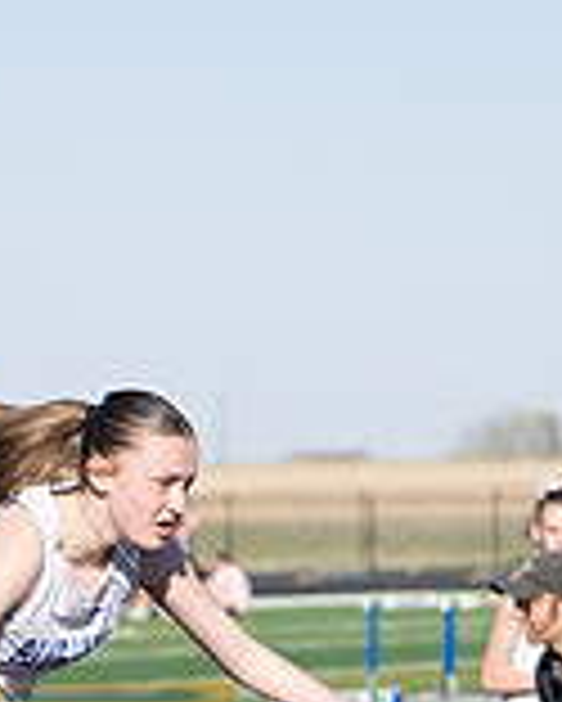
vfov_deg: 6.7
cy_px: 972
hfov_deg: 5.4
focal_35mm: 284
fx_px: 5899
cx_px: 31
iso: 100
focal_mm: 70
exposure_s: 1/1250
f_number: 3.2
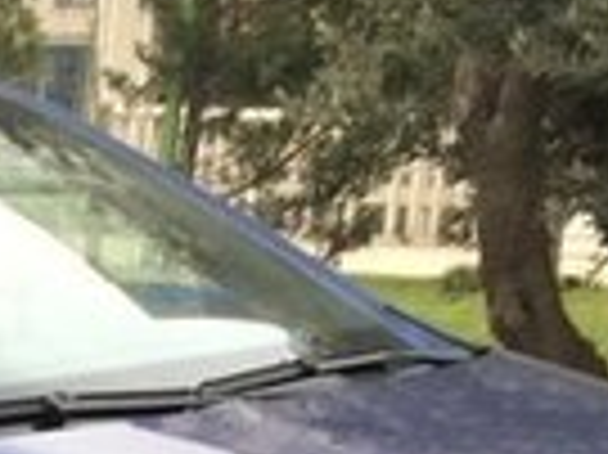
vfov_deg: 9.7
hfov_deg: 12.4
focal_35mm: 142
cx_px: -585
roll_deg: +0.8
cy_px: 897
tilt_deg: -18.5
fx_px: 2492
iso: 25
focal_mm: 4.15
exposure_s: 1/50
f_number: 2.2
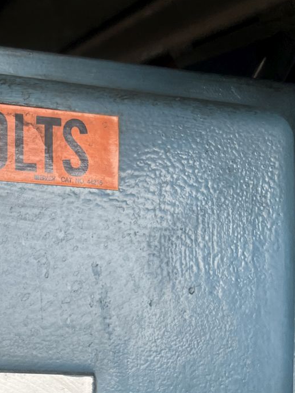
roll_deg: +0.0
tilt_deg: -0.6
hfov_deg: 19.0
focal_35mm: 71
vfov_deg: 25.8
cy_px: 404
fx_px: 807
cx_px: -105
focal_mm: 5.7
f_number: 1.5
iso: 50
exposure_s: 1/304
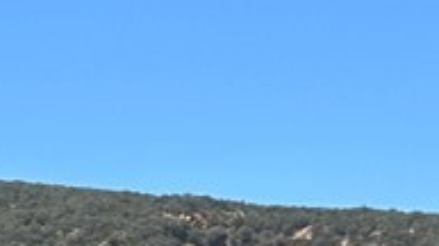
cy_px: 670
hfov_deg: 7.7
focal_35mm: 278
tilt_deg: +6.4
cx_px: -107
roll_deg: +1.3
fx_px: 3232
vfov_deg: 4.2
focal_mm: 6.86
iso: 64
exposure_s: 1/2667
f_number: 1.78
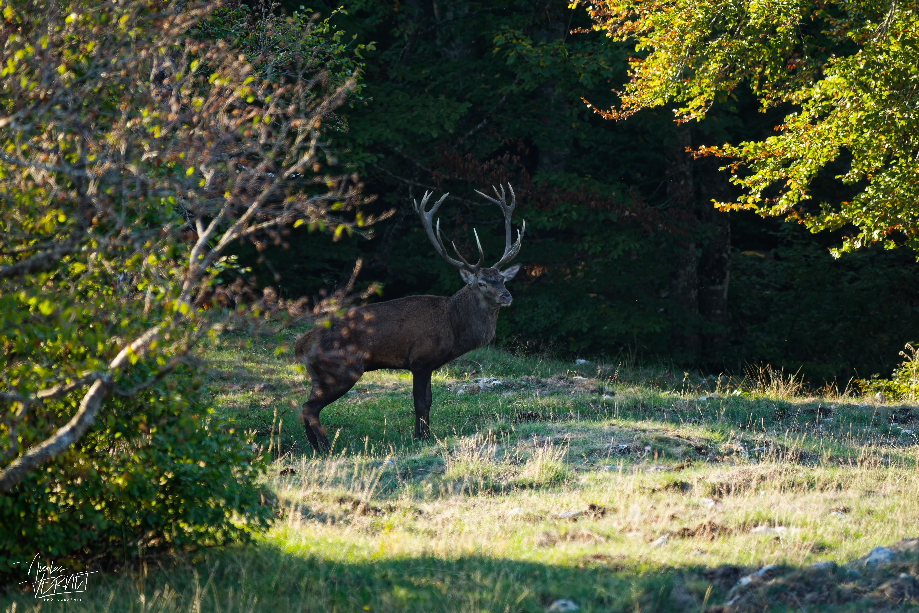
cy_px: 306
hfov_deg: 2.8
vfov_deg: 1.8
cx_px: 460
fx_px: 19143
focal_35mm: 750
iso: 800
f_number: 6.3
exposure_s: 1/640
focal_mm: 500
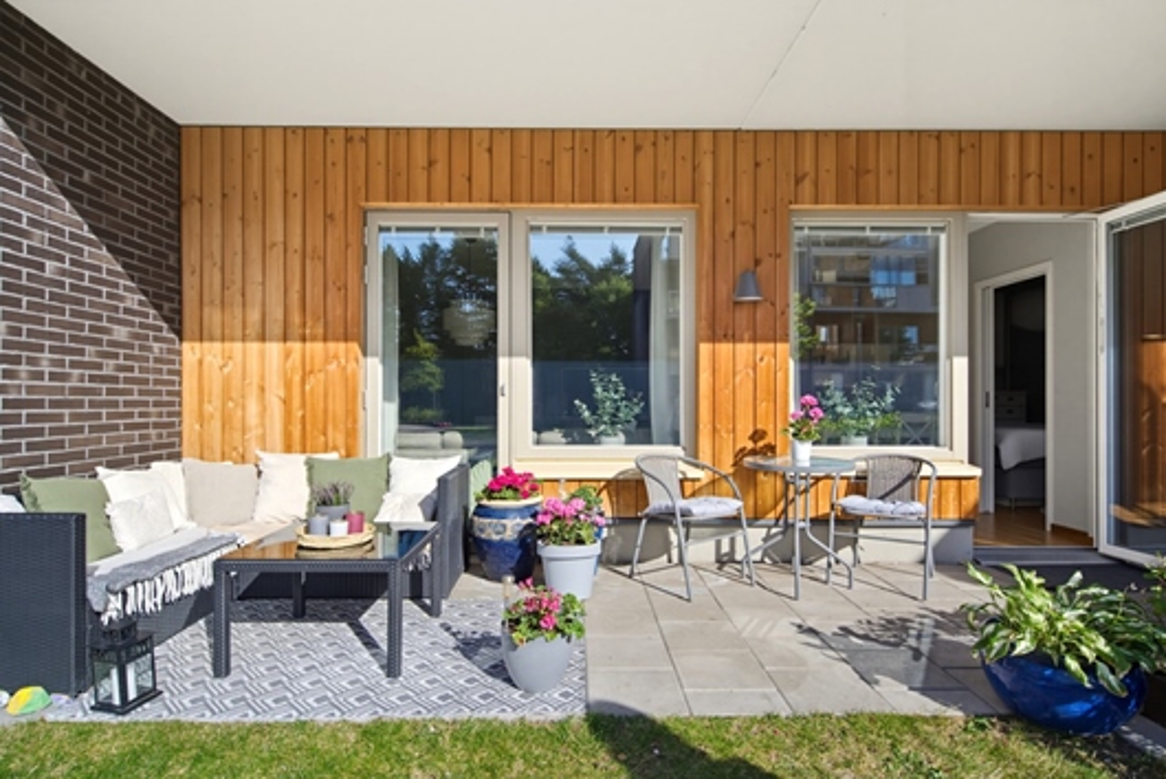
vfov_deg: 64.6
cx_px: 583
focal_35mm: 19
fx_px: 616
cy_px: 390
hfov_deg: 86.9
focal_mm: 19
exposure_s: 1/500
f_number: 8
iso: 200
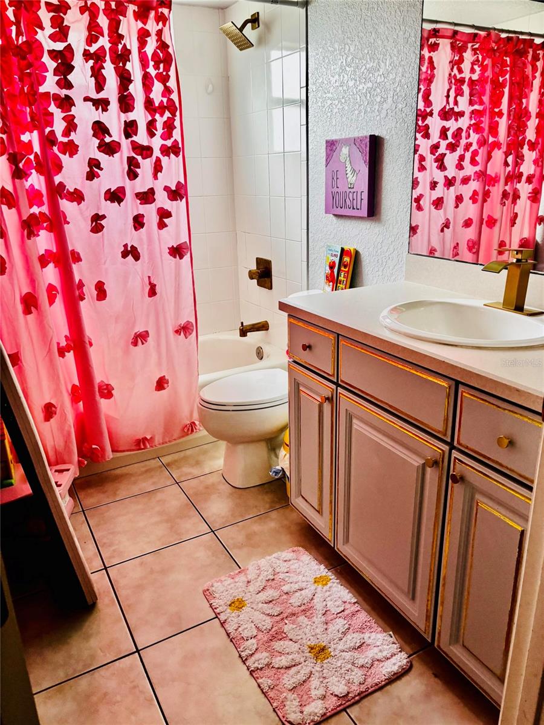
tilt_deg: -20.1
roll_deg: +0.5
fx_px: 545
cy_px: 362
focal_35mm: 26
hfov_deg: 53.1
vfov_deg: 67.3
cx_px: 272
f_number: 1.6
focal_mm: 5.96
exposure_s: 1/121
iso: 125
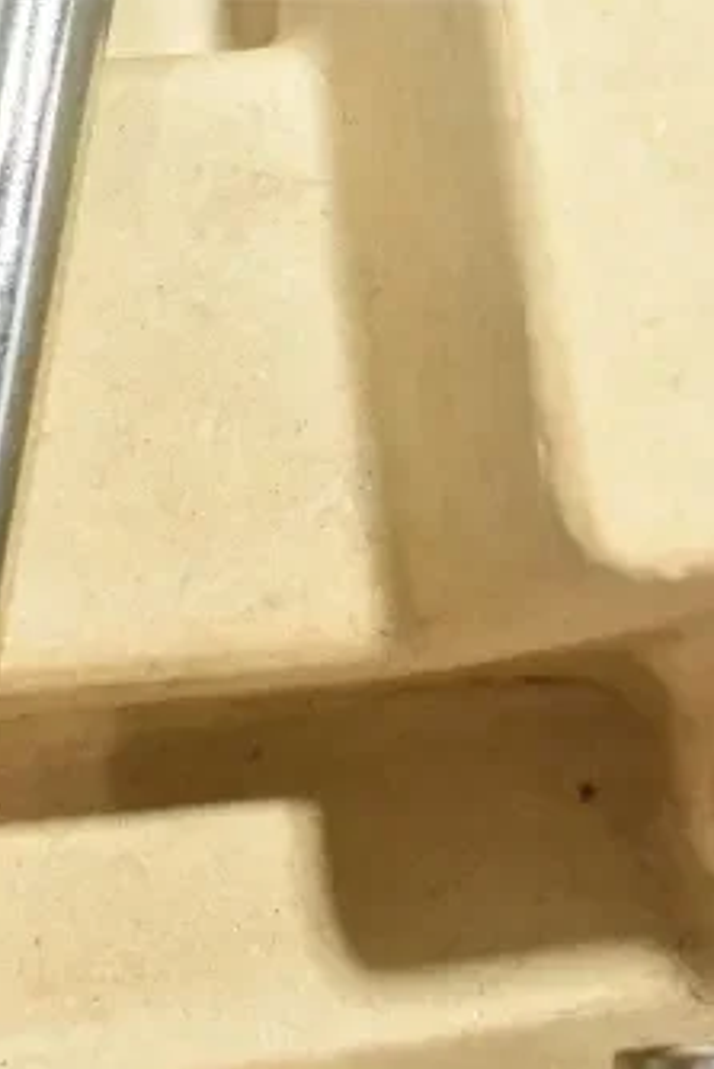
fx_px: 2804
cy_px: -256
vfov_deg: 20.1
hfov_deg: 14.4
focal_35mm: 94
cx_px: 157
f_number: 5.6
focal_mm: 23
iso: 1600
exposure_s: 1/125
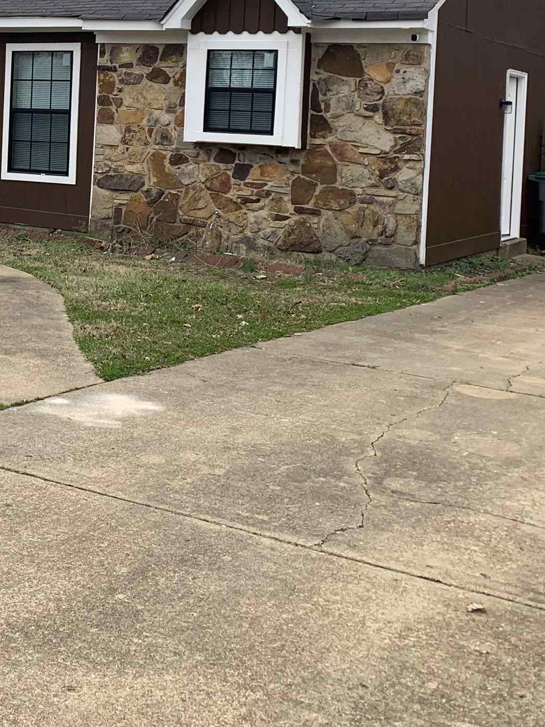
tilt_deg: -3.3
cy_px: 152
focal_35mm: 57
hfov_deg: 24.8
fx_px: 1196
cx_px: 34
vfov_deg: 32.9
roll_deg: -2.3
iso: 25
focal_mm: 4.25
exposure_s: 1/616
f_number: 1.8
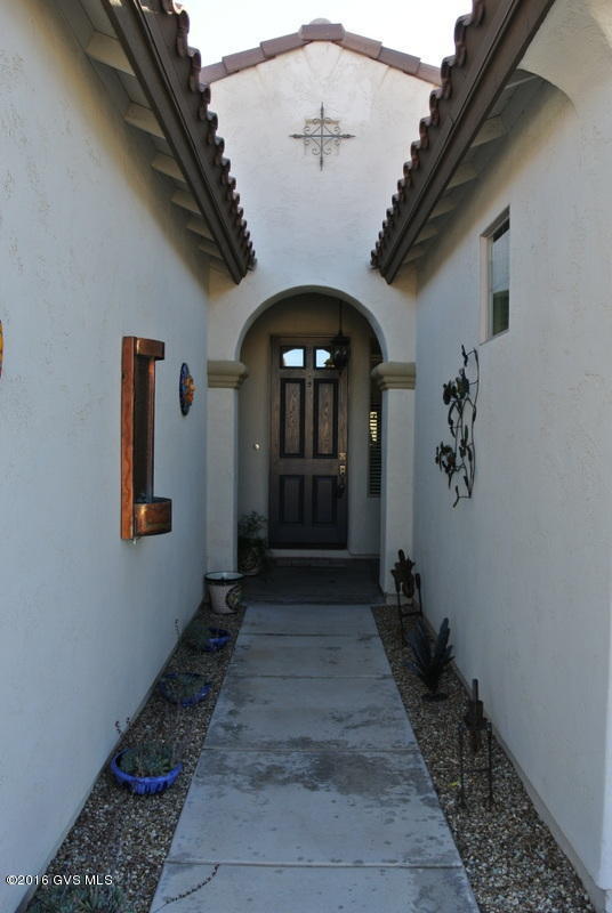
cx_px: 306
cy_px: 456
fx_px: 737
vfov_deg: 63.6
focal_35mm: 29
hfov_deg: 45.1
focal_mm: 11
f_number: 5.6
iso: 100
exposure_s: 1/60
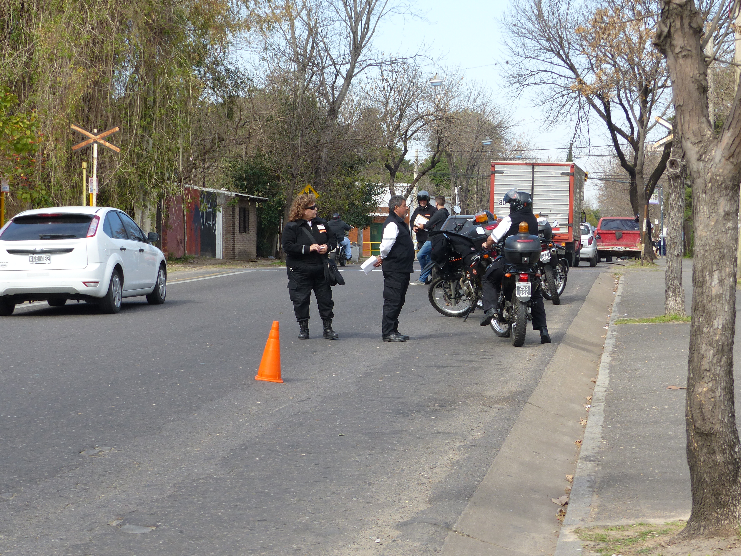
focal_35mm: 89
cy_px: 278
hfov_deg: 22.0
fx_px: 1905
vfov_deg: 16.6
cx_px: 370
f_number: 4
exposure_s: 1/320
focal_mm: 15
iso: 100
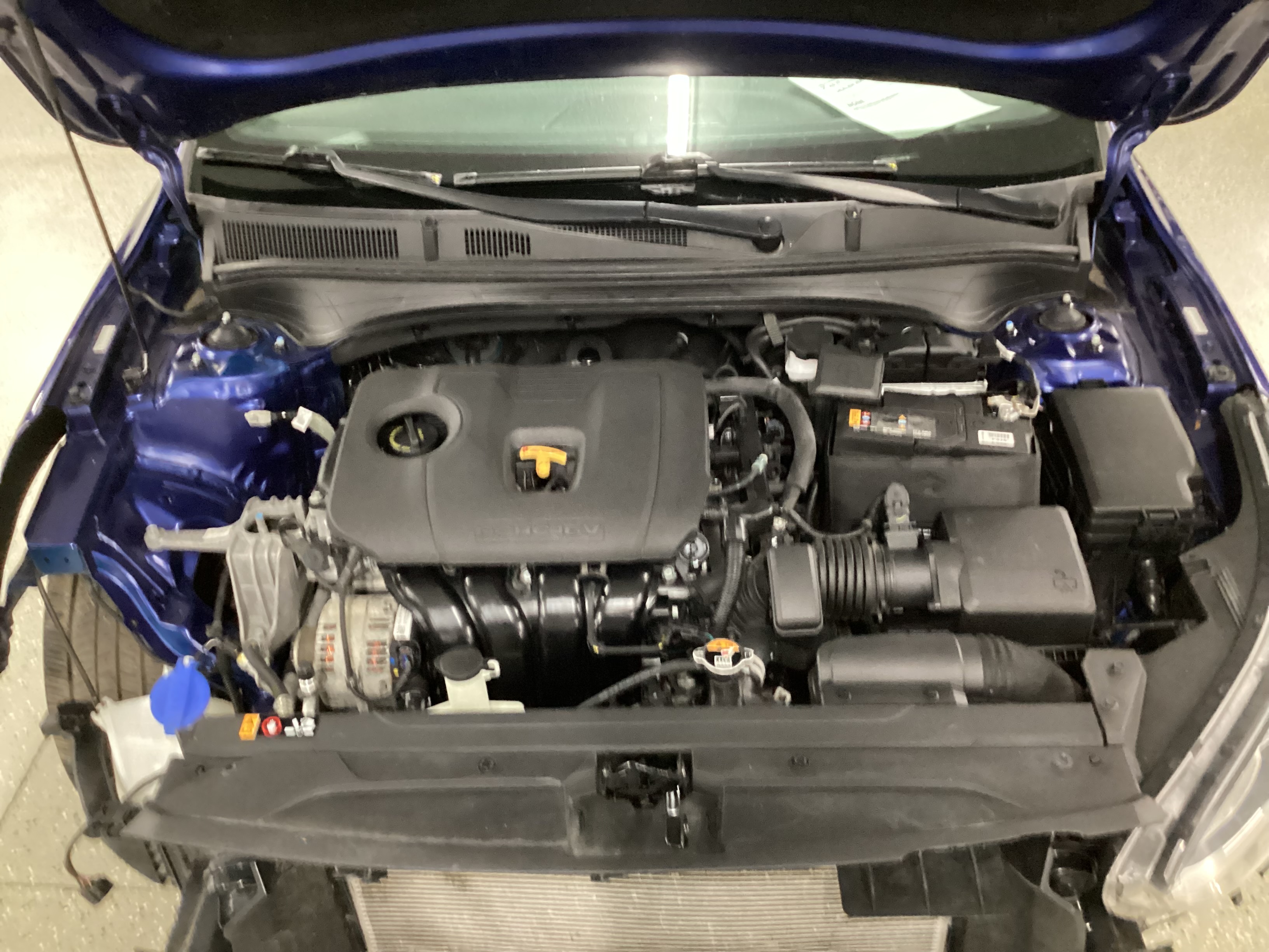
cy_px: 476
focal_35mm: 31
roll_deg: +3.2
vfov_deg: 45.4
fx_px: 1136
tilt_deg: -37.9
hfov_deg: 58.4
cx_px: 634
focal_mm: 3.3
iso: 640
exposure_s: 1/20
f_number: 2.4
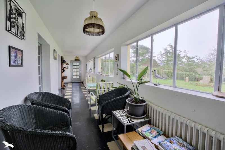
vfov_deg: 73.7
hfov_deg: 96.7
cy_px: 75
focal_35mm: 16
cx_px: 112
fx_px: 100
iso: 800
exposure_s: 1/80
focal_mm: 16
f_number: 8
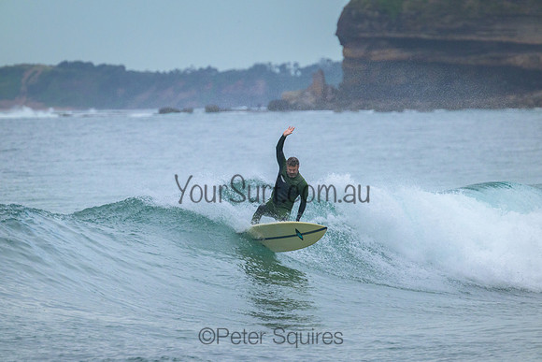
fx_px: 9336
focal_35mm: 620
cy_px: 181
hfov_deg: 3.3
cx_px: 271
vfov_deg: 2.2
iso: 2800
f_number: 11
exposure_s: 1/1250
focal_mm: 620
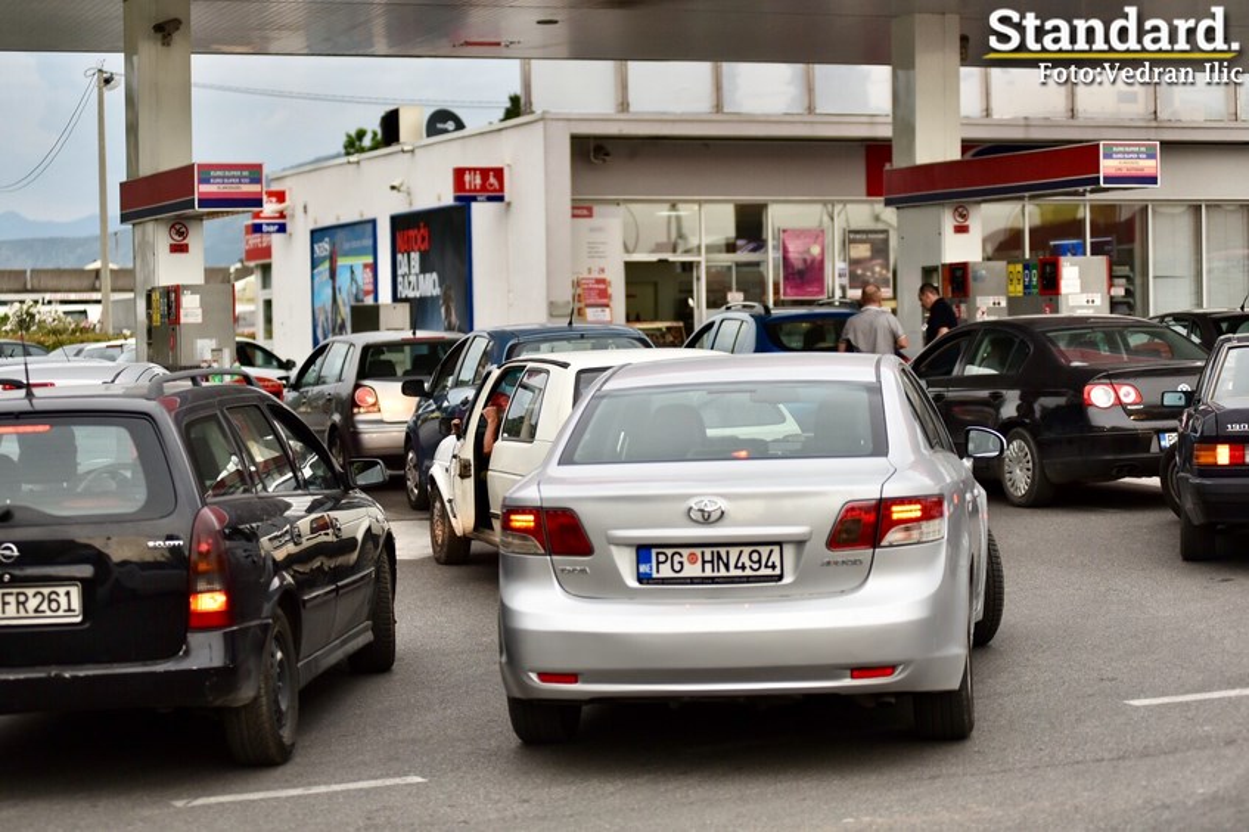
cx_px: 624
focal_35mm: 80
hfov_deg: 25.4
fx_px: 2774
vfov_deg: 17.0
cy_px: 416
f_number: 2.8
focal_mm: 80
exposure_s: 1/1000
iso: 500
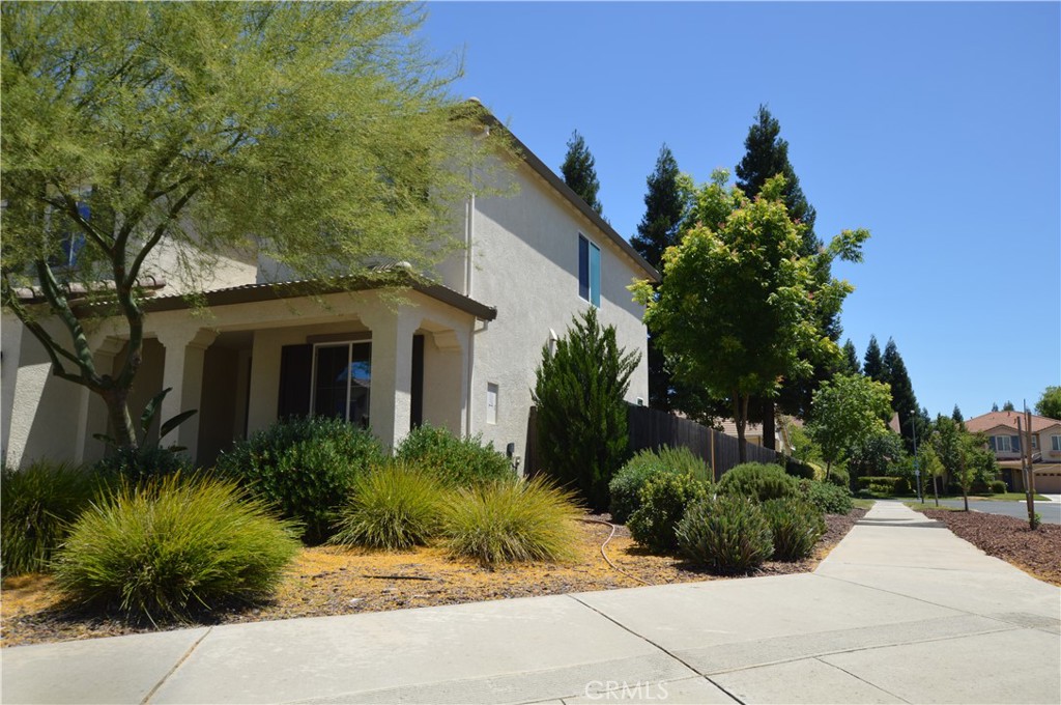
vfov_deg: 47.8
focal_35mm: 27
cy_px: 352
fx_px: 795
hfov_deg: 67.4
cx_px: 530
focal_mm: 18
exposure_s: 1/250
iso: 100
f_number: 8
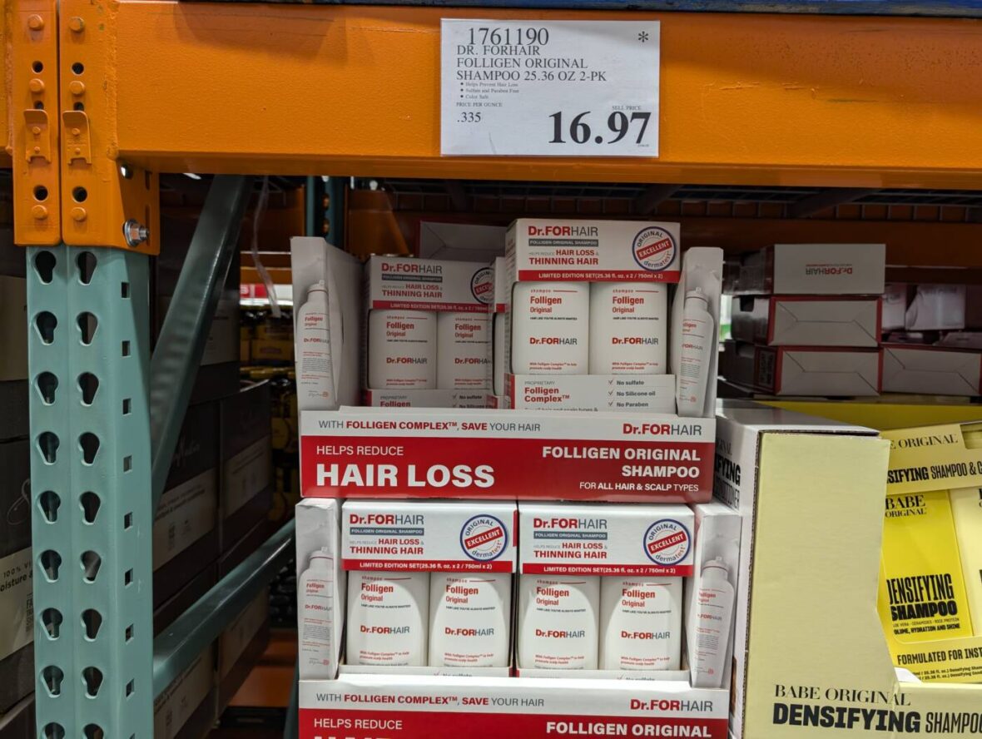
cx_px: 491
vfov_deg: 56.9
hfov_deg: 71.5
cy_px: 370
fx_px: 682
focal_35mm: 24
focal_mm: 6.9
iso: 155
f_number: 1.68
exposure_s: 1/159
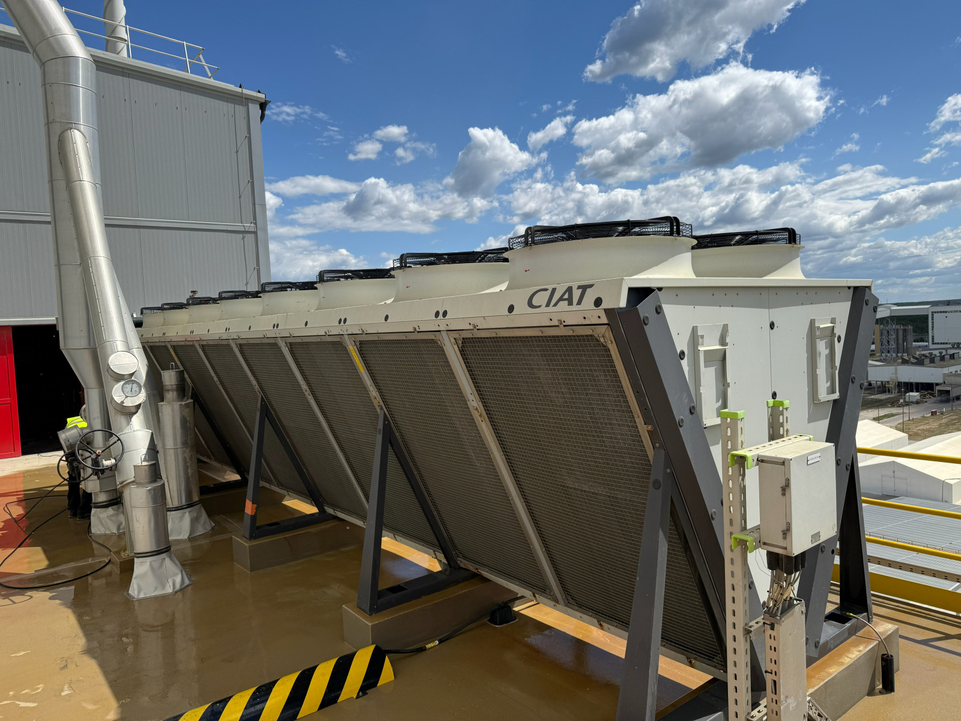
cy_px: 360
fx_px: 666
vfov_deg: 56.8
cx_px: 480
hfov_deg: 71.6
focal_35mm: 24
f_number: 1.78
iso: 80
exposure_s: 1/6173
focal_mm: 6.76
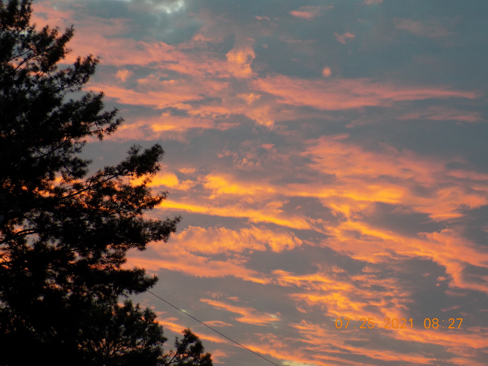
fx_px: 2171
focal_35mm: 154
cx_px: 244
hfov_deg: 12.8
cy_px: 183
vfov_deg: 9.6
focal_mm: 27.3
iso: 140
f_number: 5.2
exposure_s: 1/30
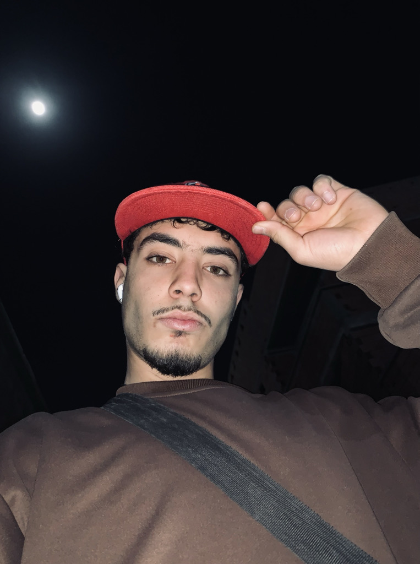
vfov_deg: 67.4
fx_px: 422
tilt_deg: +48.5
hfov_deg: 52.9
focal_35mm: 26
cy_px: 282
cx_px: 210
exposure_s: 1/4
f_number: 1.8
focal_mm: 4.25
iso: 125
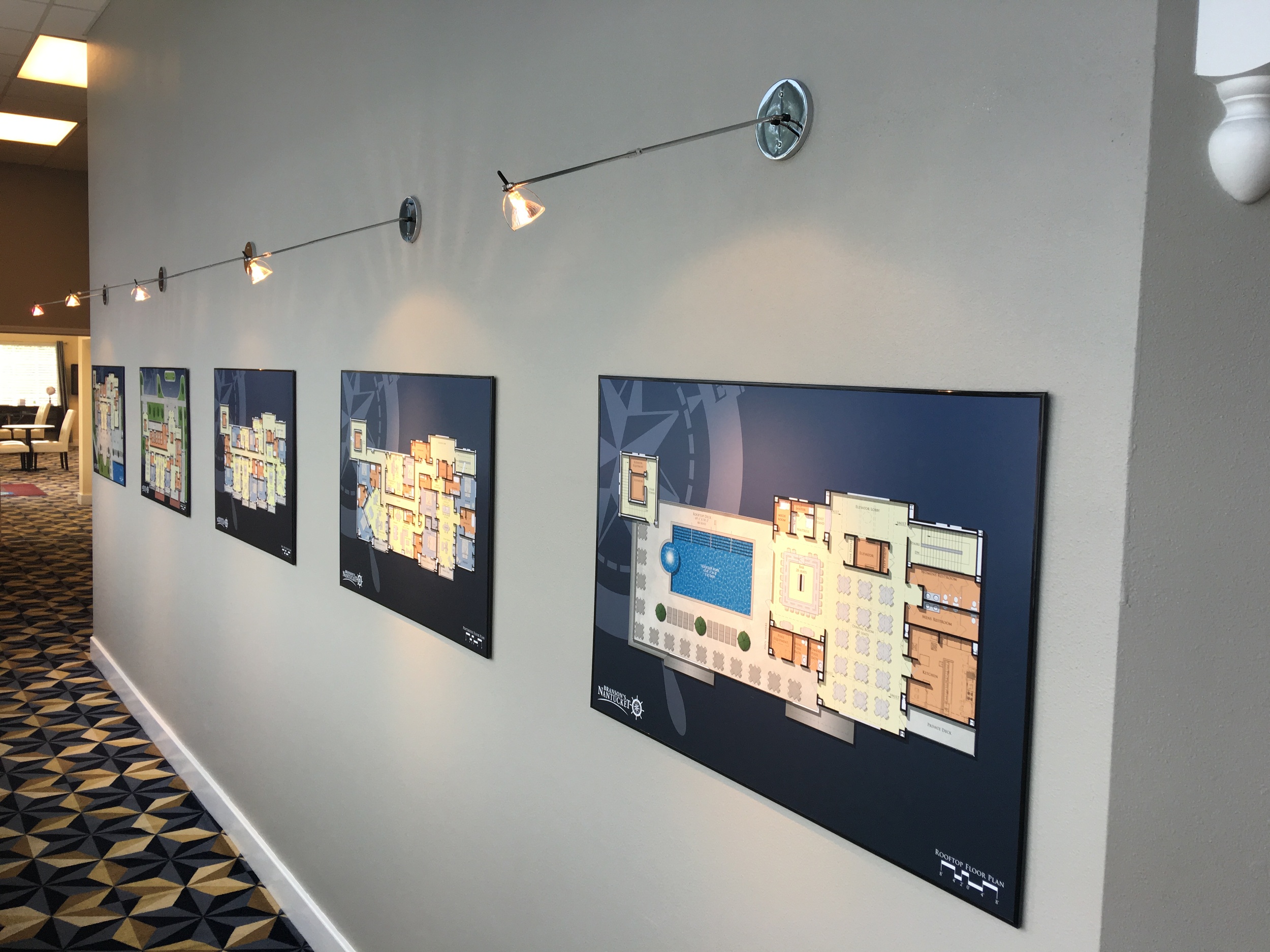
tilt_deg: -2.8
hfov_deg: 61.7
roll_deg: -1.8
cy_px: 476
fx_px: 1064
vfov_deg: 48.2
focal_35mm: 29
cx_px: 635
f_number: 2.2
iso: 40
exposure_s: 1/120
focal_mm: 4.15
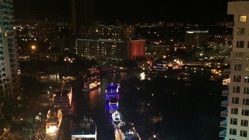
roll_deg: +0.7
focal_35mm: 43
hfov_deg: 47.4
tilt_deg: -12.1
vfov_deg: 27.6
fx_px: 284
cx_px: 124
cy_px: 90
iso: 320
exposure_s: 1/15
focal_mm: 4.15
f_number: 2.2
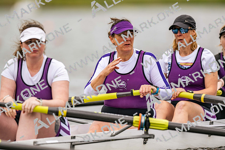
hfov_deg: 3.4
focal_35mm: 600
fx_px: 3751
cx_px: 112
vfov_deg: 2.3
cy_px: 75
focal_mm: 600
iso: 360
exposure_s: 1/2500
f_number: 4
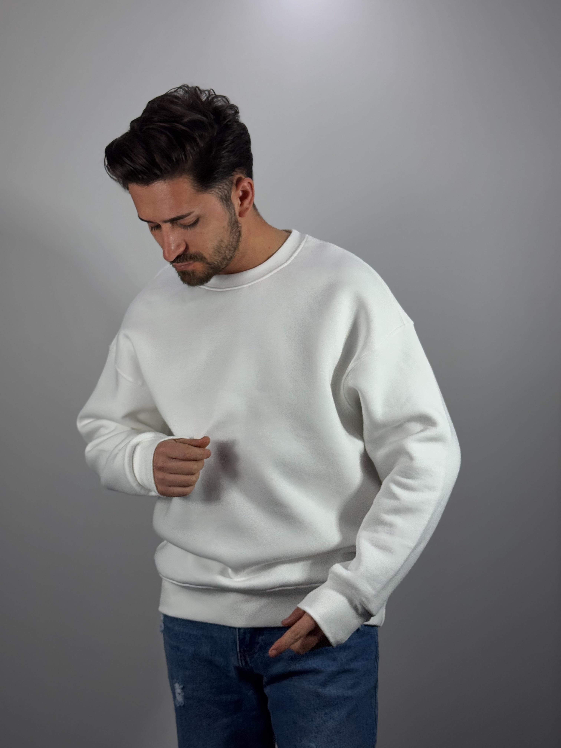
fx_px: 1037
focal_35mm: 48
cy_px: 374
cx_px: 280
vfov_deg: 39.7
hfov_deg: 30.3
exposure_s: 1/865
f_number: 1.78
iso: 64
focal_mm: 6.76
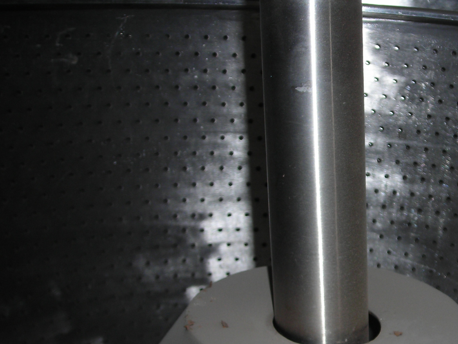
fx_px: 794
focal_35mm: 60
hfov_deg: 31.6
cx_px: 343
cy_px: 232
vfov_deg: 24.3
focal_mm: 6.3
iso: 50
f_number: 3.2
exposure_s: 1/60.1
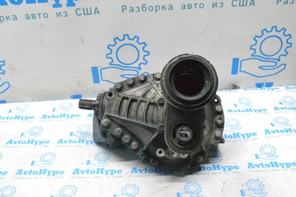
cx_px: 148
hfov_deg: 49.6
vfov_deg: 34.2
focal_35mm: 39
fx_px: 320
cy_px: 98
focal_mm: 26
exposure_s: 1/160
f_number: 9
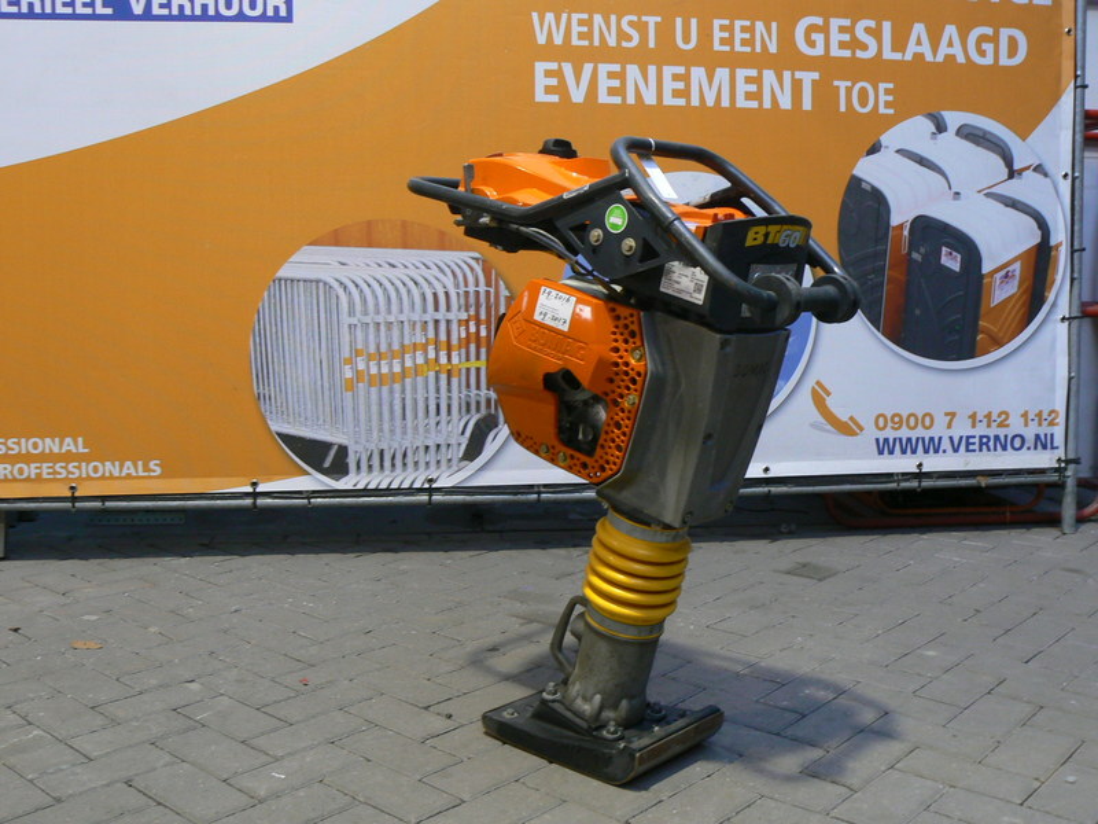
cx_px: 549
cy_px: 412
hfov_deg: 51.4
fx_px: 1142
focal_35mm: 36
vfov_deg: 39.7
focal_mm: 6
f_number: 4.5
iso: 100
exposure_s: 1/3.2
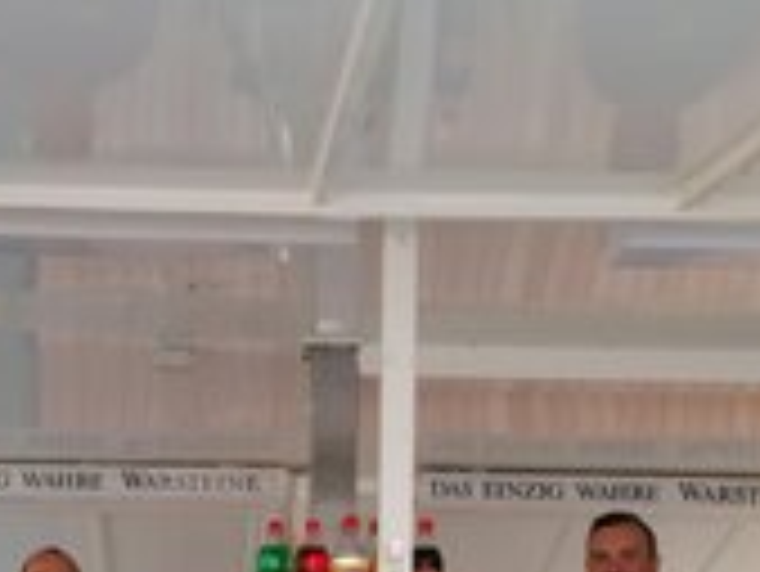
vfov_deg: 21.5
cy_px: 671
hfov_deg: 29.8
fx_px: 1406
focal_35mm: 64
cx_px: 189
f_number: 1.8
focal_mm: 4.75
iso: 50
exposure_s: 1/50
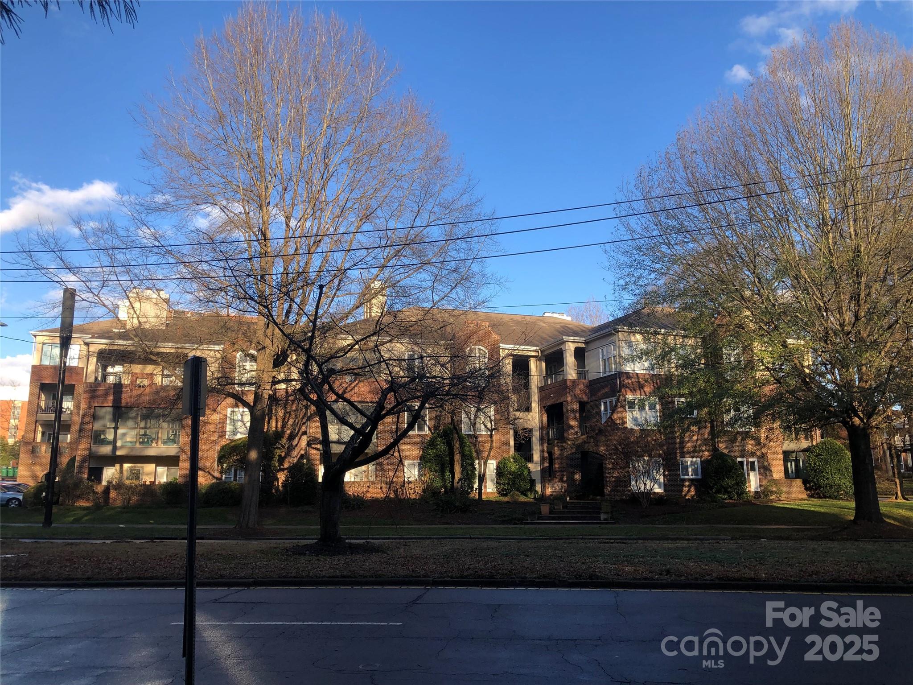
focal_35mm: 28
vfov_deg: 49.7
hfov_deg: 63.4
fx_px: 739
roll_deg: +0.9
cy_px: 342
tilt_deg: +11.8
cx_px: 456
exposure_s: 1/716
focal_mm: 4
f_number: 1.8
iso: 20
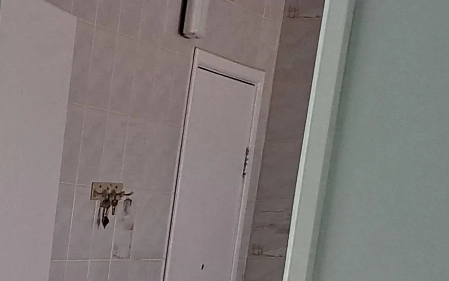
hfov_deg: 13.2
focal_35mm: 125
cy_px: 709
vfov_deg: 9.2
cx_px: -581
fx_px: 1529
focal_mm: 5.23
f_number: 1.8
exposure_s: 1/60
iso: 64
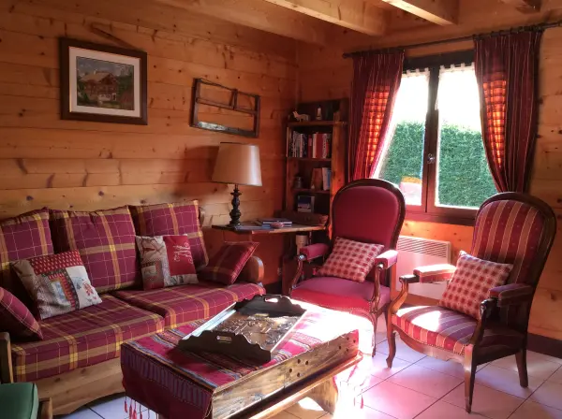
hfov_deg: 56.9
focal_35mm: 32
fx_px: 519
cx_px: 281
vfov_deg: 44.0
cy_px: 210
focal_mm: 3.3
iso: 64
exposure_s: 1/24
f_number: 2.4
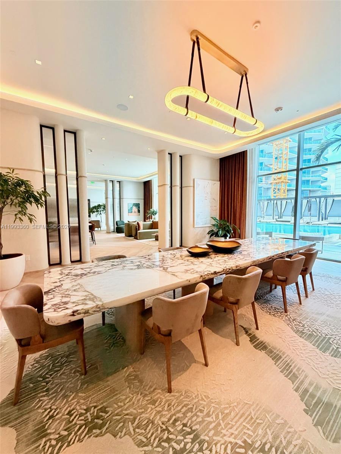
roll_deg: +0.6
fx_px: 184
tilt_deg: -3.7
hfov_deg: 85.7
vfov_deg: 102.1
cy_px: 227
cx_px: 170
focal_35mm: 14
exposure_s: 1/121
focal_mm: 2.22
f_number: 2.2
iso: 250
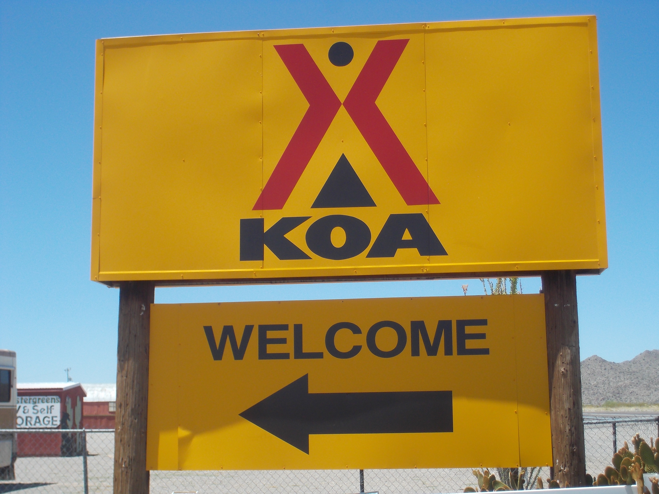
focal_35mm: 56
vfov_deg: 26.1
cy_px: 247
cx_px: 330
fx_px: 1066
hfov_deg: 34.3
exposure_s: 1/400
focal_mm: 7.9
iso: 80
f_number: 4.7
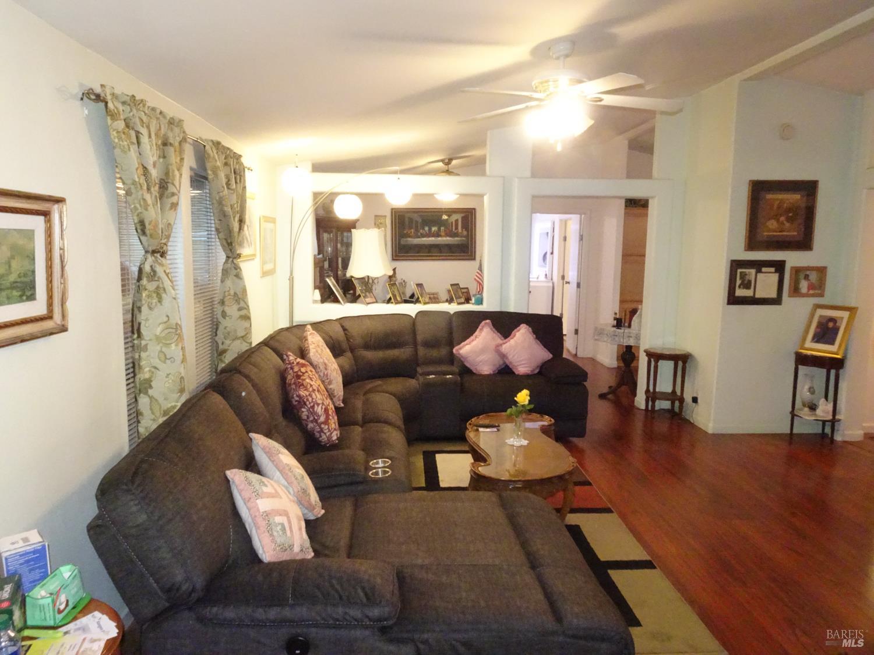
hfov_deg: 71.6
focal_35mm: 24
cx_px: 437
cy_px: 328
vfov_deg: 56.8
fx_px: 606
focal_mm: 4.13
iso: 1600
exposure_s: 1/30
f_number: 3.5
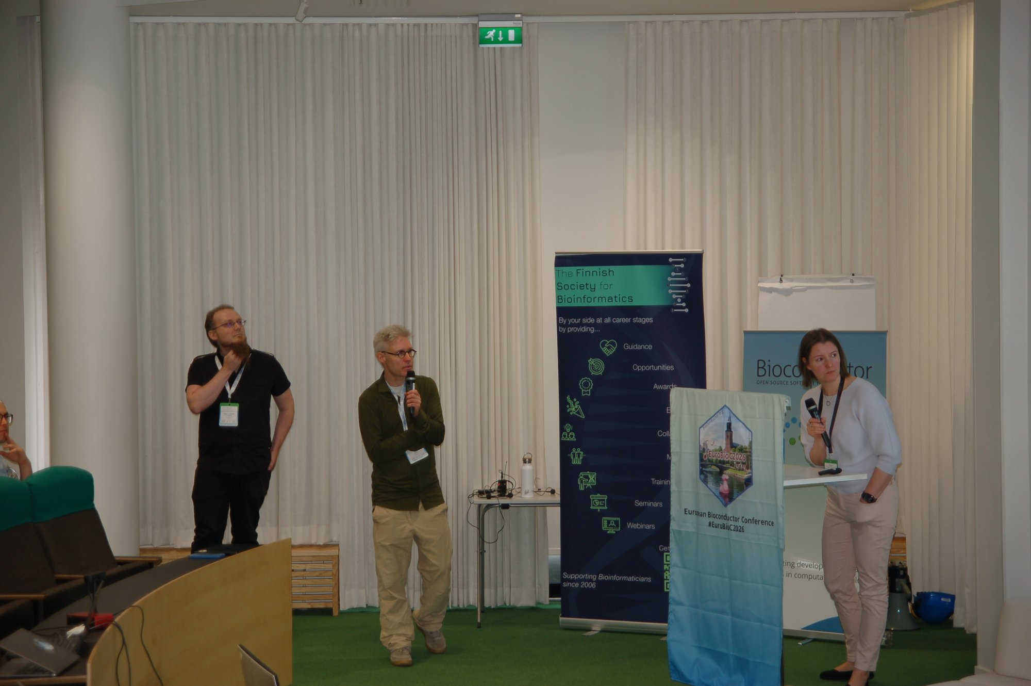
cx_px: 516
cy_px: 343
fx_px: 2146
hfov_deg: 27.0
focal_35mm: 75
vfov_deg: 18.2
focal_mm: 50
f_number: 2.8
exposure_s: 1/60
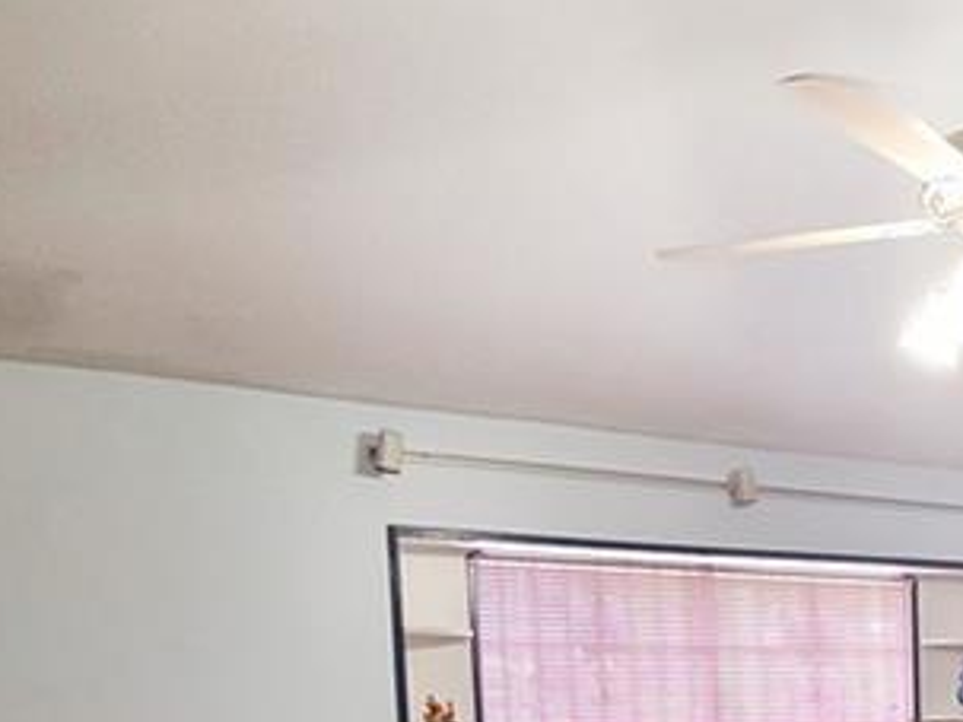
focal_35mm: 44
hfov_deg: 37.6
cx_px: 998
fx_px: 1224
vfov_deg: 28.7
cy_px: 856
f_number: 2.2
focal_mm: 1.74
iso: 250
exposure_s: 1/60
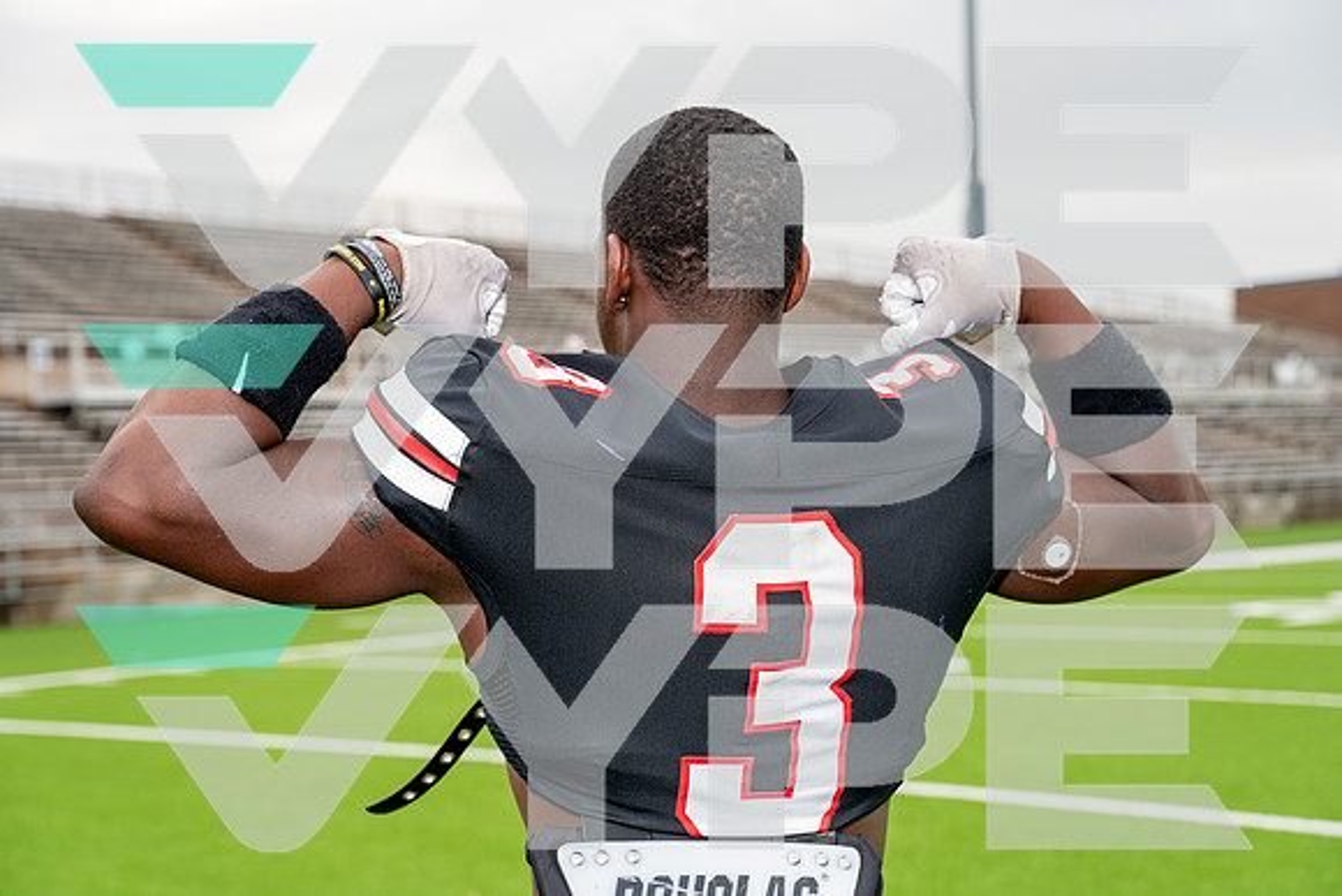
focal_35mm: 60
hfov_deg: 33.4
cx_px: 671
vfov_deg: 22.6
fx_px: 2237
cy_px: 448
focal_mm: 60
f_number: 5
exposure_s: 1/250
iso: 100
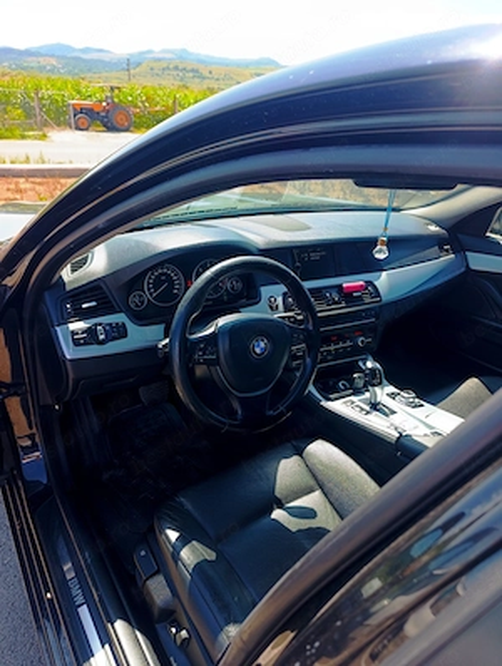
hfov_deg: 59.0
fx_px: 443
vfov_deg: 73.8
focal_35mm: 23
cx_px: 251
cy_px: 333
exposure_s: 1/100
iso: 64
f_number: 1.6
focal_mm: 6.14
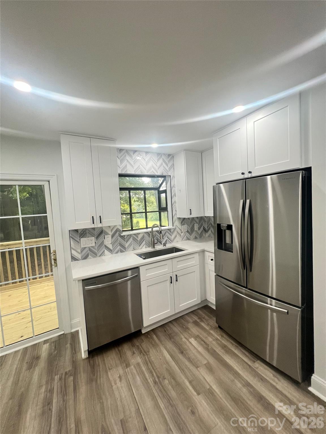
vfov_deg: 106.2
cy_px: 217
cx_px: 163
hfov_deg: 89.9
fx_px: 163
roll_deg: +3.0
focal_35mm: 13
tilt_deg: -3.1
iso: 250
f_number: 1.8
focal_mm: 1.57
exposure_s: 1/120
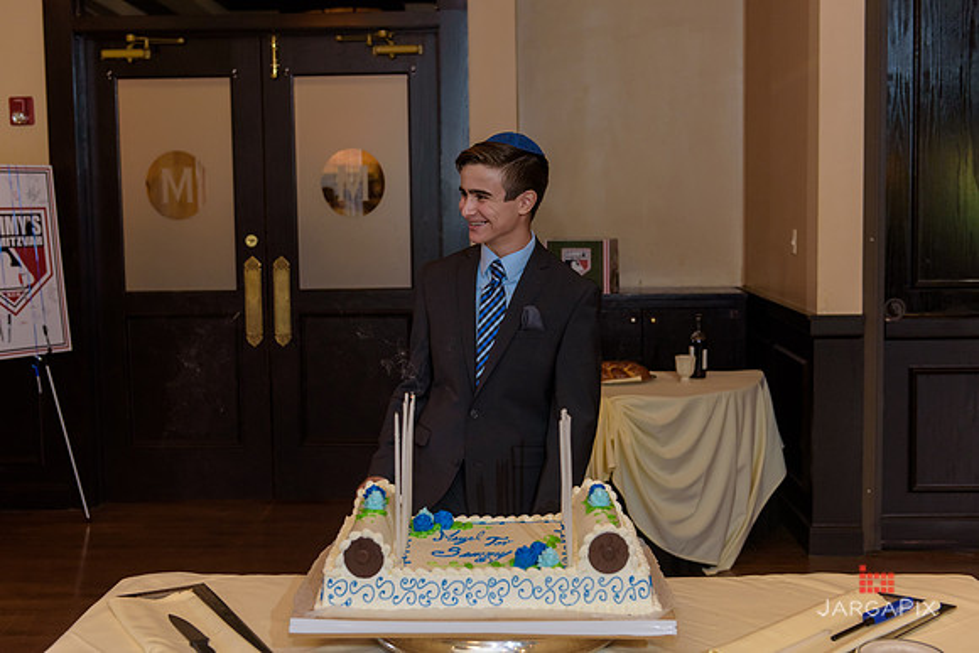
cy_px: 326
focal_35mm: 48
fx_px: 1306
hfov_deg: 41.1
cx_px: 490
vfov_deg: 28.1
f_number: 3.2
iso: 1250
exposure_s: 1/125
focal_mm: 48
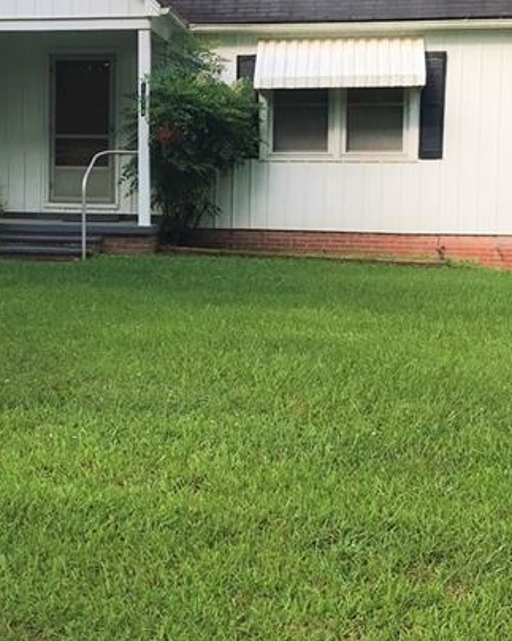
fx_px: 985
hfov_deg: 28.7
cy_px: 140
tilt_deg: -3.1
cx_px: 132
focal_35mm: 52
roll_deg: -0.5
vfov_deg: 35.0
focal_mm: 3.99
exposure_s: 1/567
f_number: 1.8
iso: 20
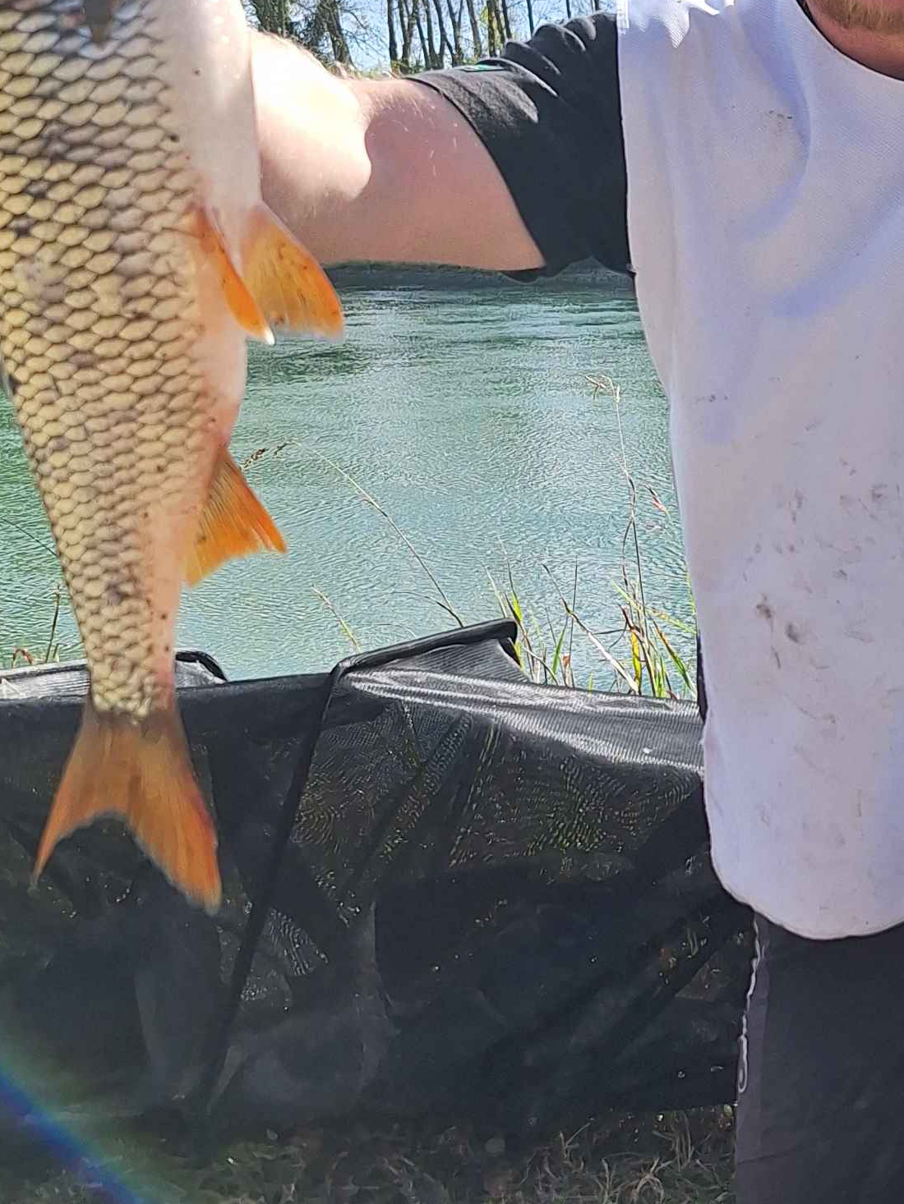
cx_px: 910
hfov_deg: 22.1
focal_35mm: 64
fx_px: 2228
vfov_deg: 30.2
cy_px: 468
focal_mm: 5.54
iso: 40
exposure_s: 1/2033
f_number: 1.8
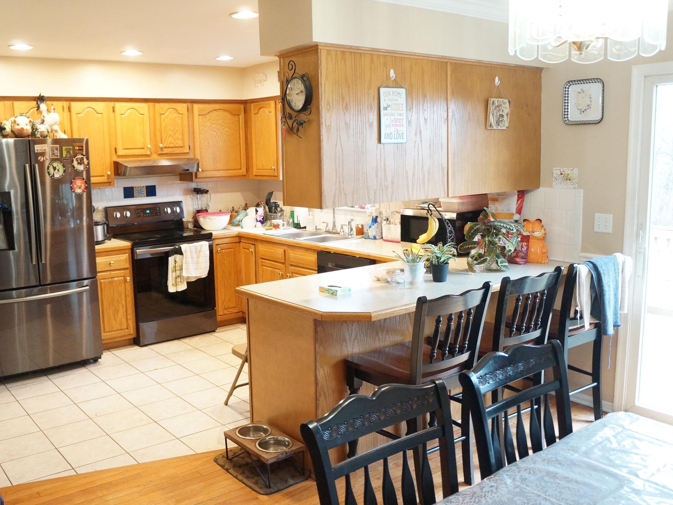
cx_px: 302
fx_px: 642
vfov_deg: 42.9
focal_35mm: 33
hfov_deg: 55.2
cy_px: 255
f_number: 4
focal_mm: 20
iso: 3200
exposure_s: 1/60
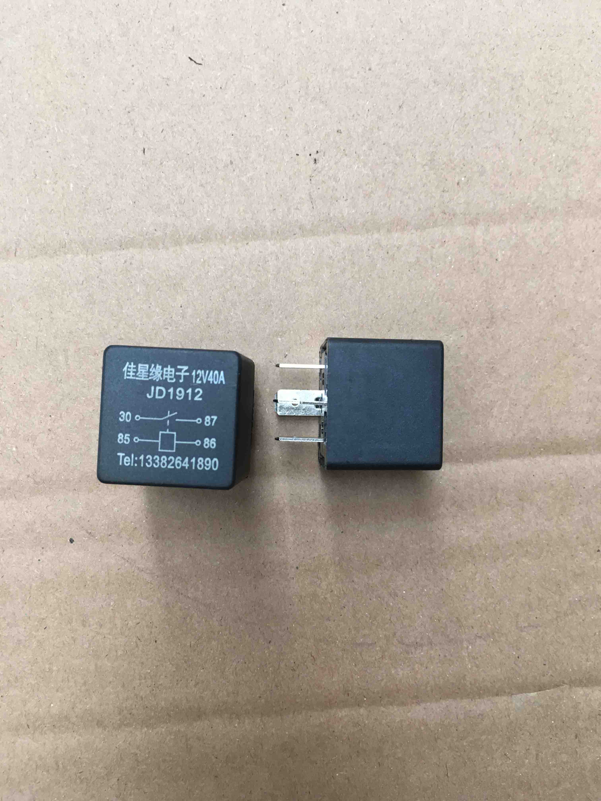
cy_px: 400
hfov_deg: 48.2
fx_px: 671
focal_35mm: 29
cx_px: 300
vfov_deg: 61.7
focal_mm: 4.15
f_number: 2.2
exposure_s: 1/33
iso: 100
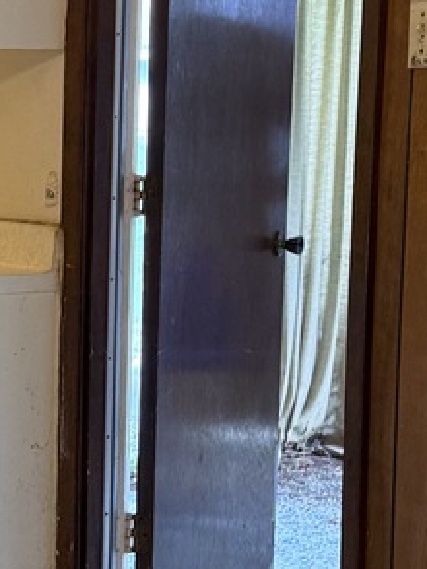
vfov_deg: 16.7
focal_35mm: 118
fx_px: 1939
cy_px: 348
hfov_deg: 12.2
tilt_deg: -7.4
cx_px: -140
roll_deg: +0.5
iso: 200
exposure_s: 1/60
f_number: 1.78
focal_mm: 6.76
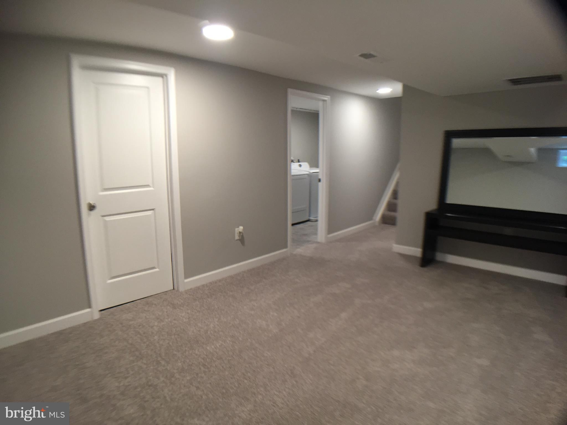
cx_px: 284
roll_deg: +0.8
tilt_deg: -10.1
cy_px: 212
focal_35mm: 29
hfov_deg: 61.7
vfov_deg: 48.2
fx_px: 475
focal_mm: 4.15
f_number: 2.2
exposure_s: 1/30
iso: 100
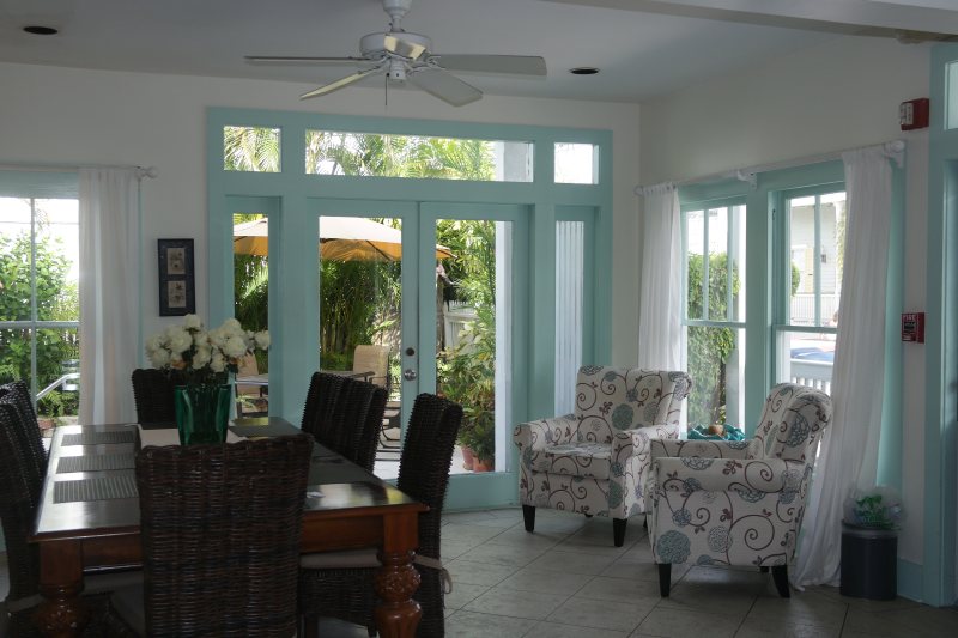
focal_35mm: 40
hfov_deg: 48.5
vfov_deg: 33.4
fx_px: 1064
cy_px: 319
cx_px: 479
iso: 100
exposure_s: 1/100
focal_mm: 26
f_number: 4
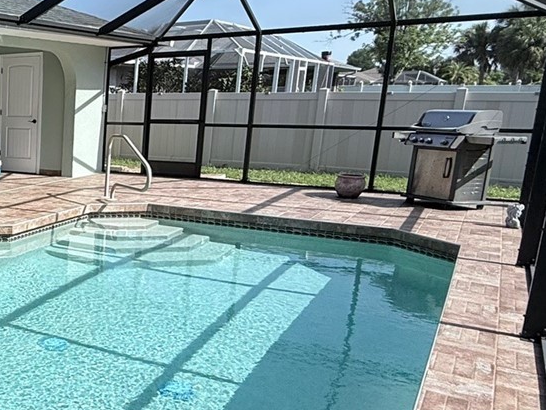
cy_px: 234
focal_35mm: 41
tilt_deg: -11.1
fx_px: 647
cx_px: -99
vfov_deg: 35.1
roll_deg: +0.8
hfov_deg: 36.2
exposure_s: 1/1189
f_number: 2.2
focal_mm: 2.22
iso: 50
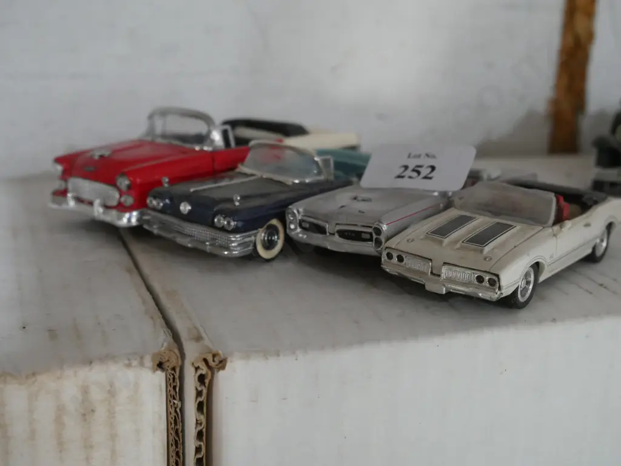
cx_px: 310
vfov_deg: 30.3
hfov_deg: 39.7
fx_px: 861
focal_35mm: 48
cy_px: 233
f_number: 5.2
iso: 3200
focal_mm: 24
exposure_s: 1/50
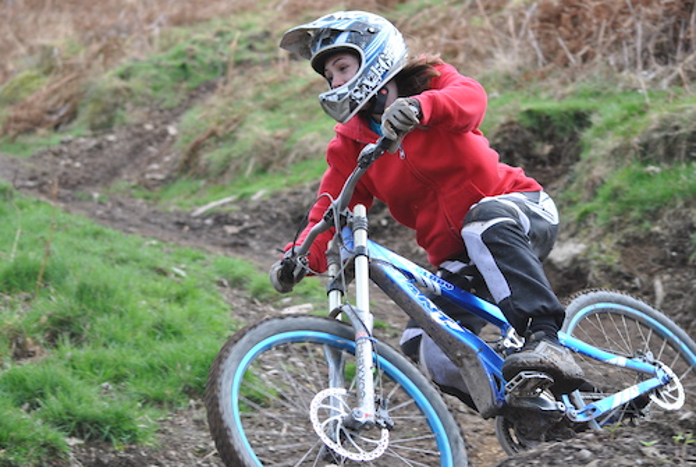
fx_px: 2033
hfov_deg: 19.4
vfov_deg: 13.1
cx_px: 348
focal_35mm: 105
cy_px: 234
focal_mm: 70
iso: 320
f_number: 4
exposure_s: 1/500
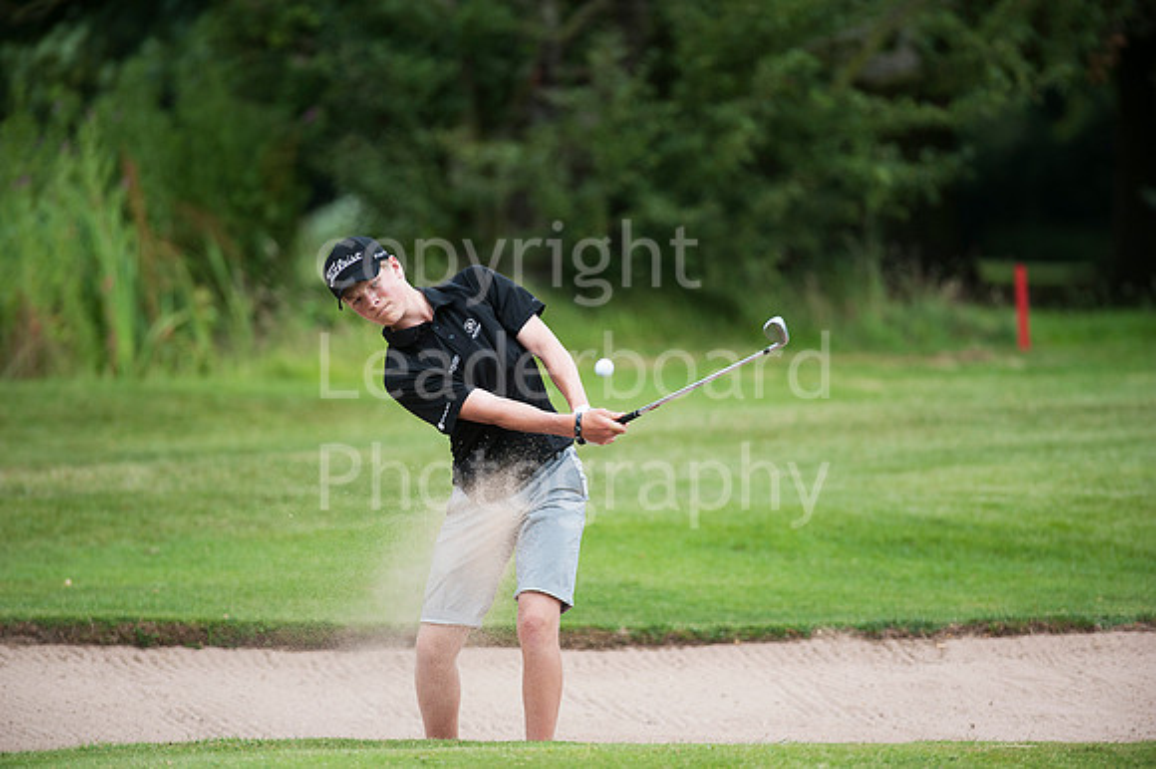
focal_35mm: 300
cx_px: 578
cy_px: 384
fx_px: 9627
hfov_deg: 6.9
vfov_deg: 4.6
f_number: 4
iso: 800
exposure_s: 1/1250
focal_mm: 300
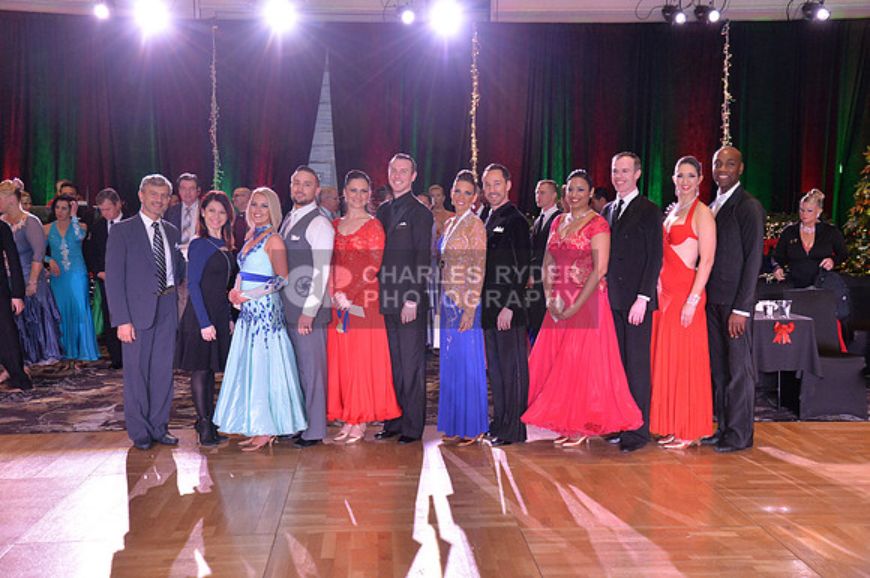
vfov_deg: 30.4
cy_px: 289
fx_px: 1062
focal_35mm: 44
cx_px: 435
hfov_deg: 44.6
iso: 2500
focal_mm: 44
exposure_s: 1/250
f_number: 5
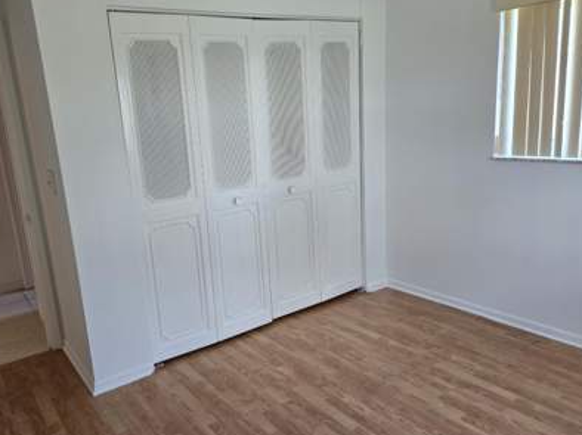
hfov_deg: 63.0
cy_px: 226
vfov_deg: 49.7
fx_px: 470
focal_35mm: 28
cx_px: 236
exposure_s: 1/120
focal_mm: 5.4
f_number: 1.8
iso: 200
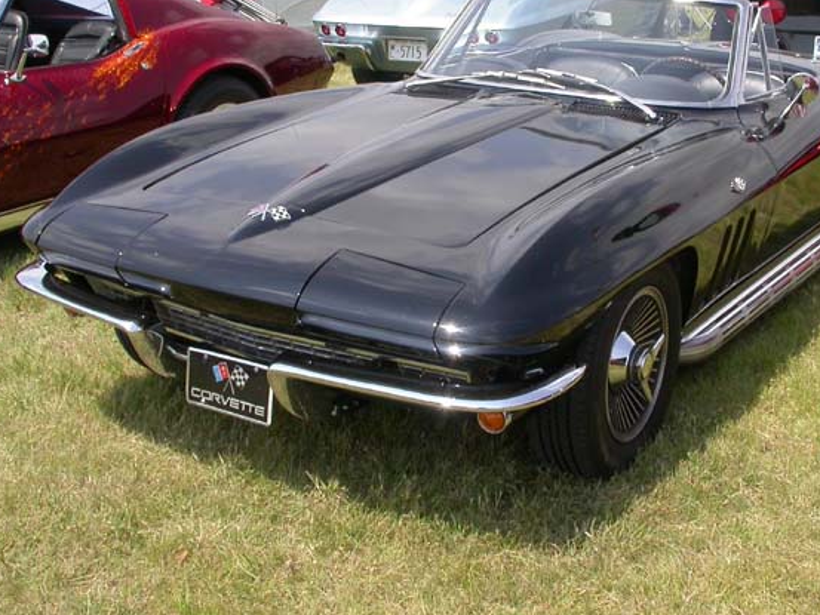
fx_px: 1303
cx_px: 479
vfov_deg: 26.5
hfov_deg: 34.8
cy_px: 218
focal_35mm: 55
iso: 100
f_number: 6.7
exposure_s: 1/282
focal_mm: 7.85
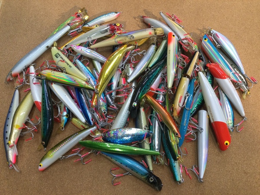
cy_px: 98
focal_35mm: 31
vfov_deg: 45.4
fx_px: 233
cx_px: 130
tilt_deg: -70.4
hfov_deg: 58.4
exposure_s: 1/30
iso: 25
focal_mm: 3.3
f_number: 2.4
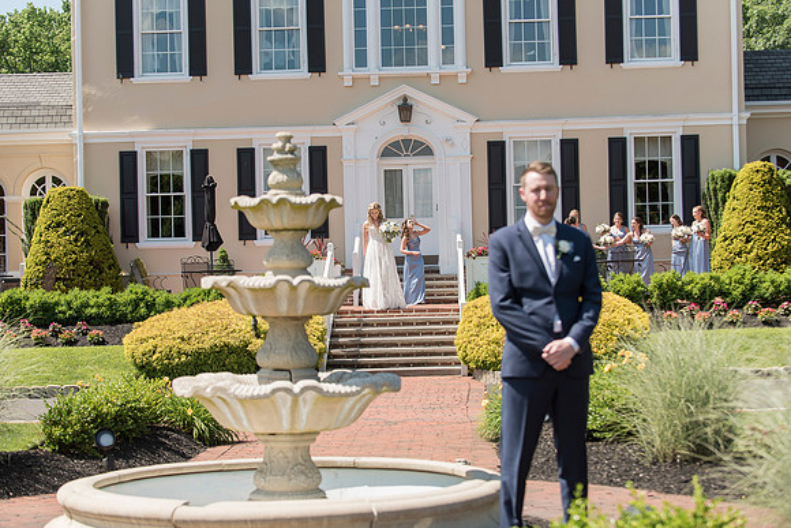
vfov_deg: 19.1
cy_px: 261
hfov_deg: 28.3
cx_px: 390
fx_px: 1568
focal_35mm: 71
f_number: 3.5
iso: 200
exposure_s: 1/1250
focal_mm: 70
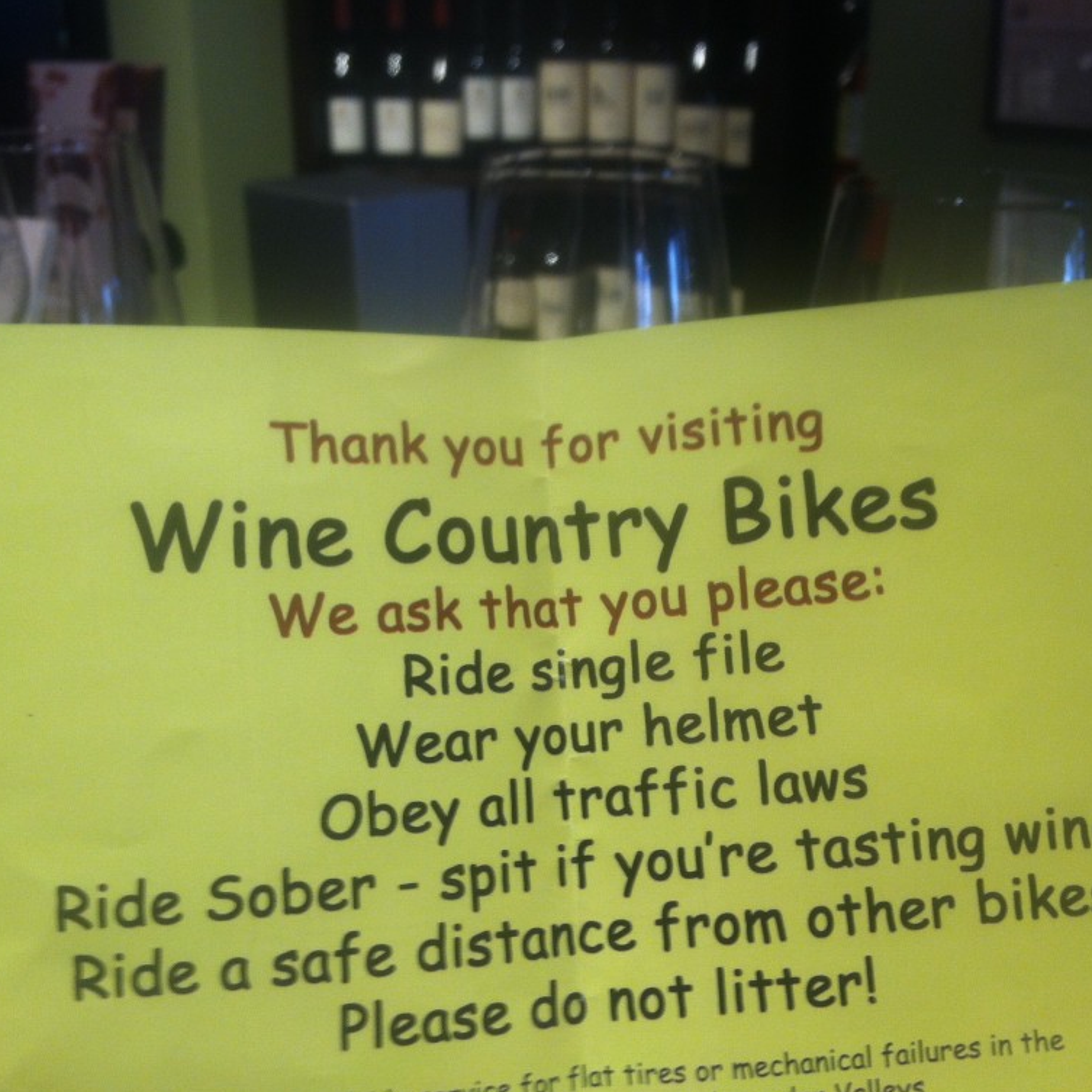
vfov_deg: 40.0
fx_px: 1499
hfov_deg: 40.0
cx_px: 539
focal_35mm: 42
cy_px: 551
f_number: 2.8
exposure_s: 1/17
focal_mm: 3.85
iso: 80
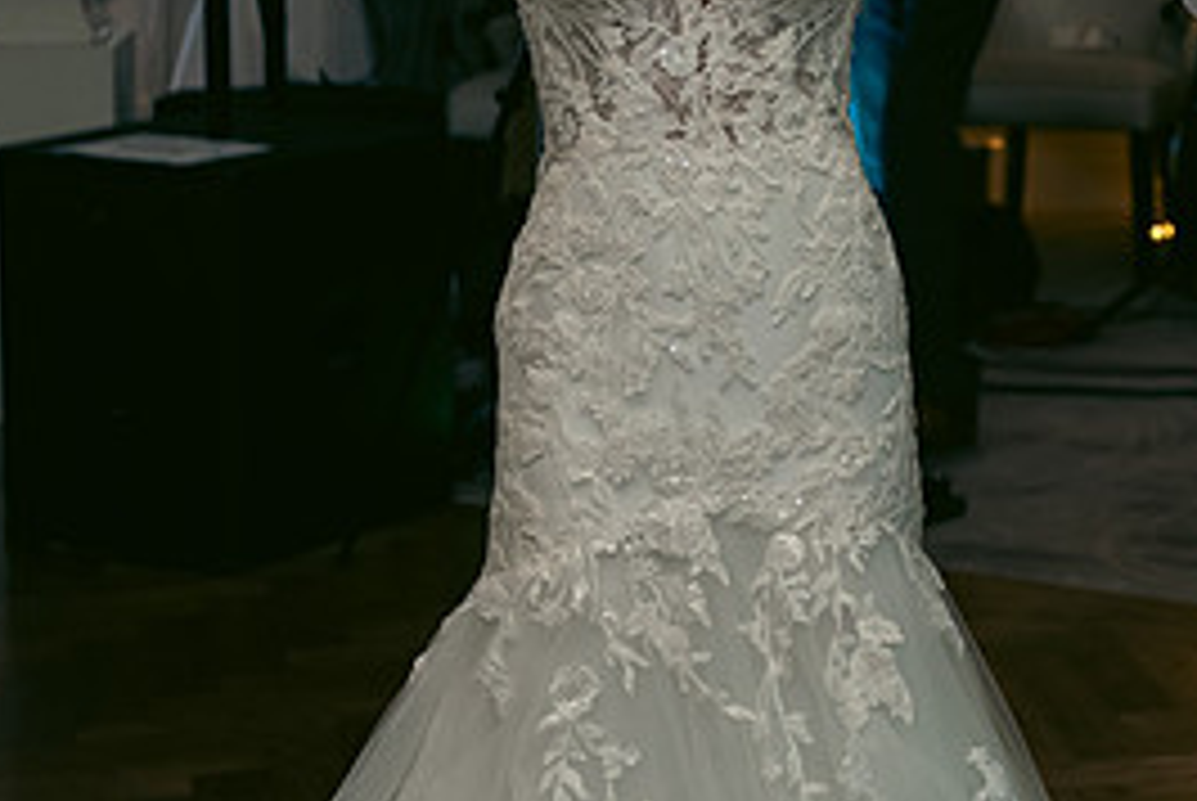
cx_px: 1202
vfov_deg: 11.1
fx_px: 4061
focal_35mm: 122
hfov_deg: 16.4
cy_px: -52
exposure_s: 1/160
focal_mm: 56
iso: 640
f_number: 3.5
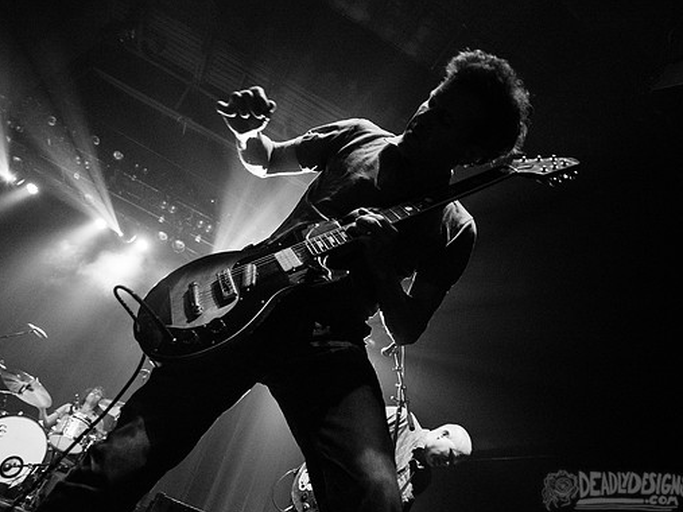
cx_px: 311
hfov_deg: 76.2
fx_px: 434
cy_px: 258
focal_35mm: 22
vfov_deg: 61.1
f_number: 3.5
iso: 2500
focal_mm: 20
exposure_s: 1/250
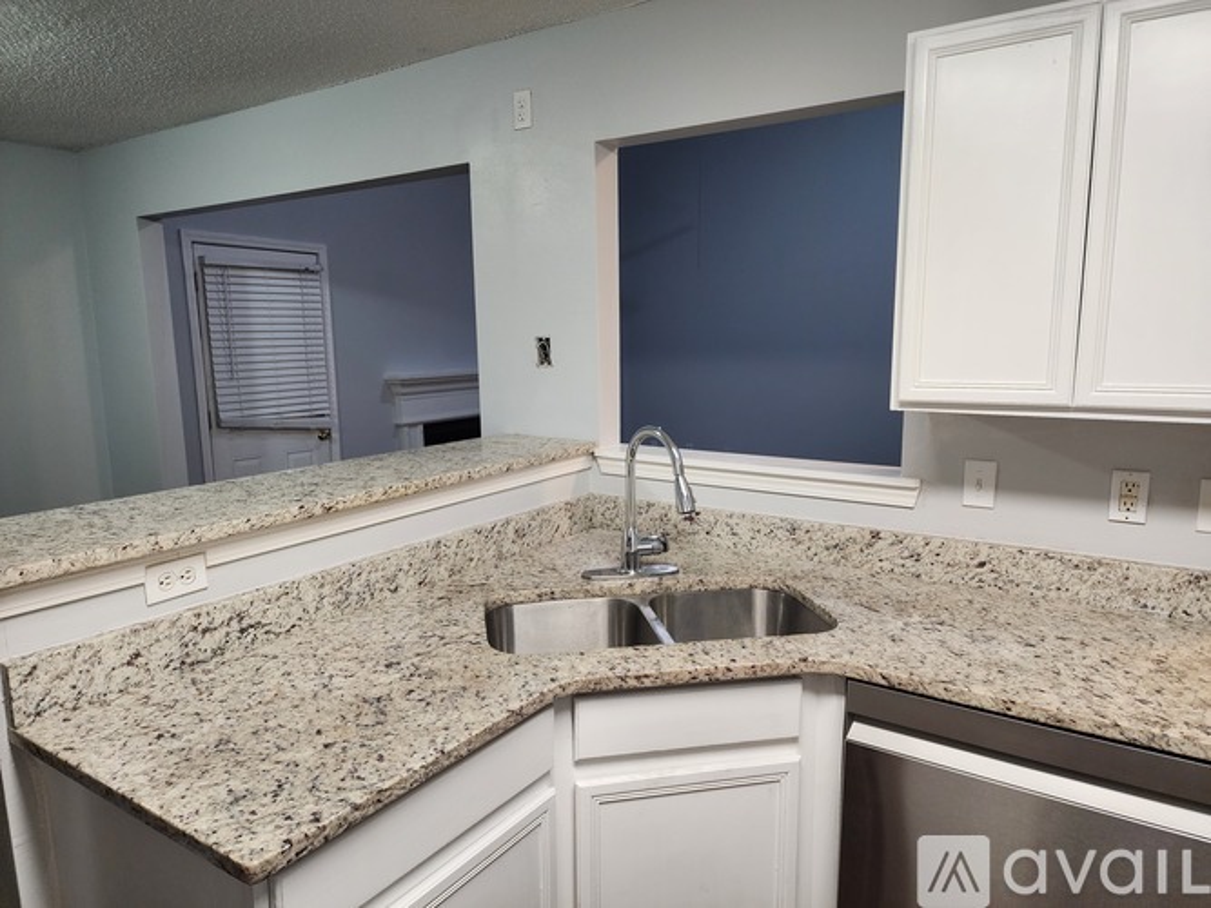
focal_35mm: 23
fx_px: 804
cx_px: 606
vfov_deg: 58.9
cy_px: 454
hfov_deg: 73.9
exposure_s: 1/120
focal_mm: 6.4
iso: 320
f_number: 1.8
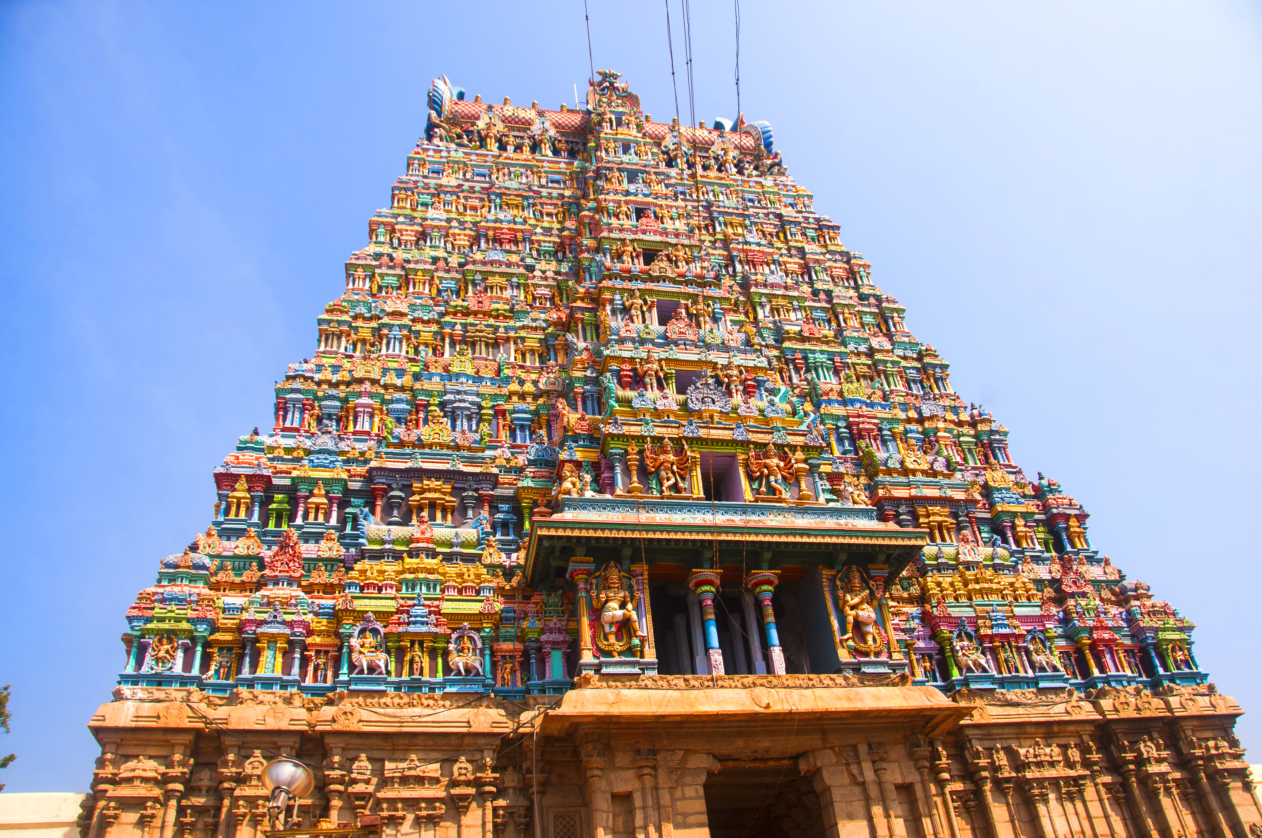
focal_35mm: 27
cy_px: 419
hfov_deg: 67.4
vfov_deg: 47.8
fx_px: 945
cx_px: 631
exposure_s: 1/320
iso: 200
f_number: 5.6
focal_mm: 18
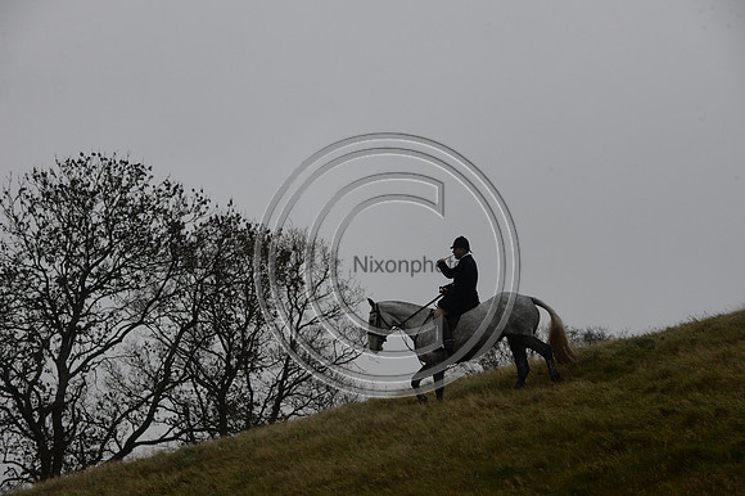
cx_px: 372
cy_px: 248
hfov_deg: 15.2
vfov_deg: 10.1
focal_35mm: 135
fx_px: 2792
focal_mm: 135
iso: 1600
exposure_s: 1/800
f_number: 8
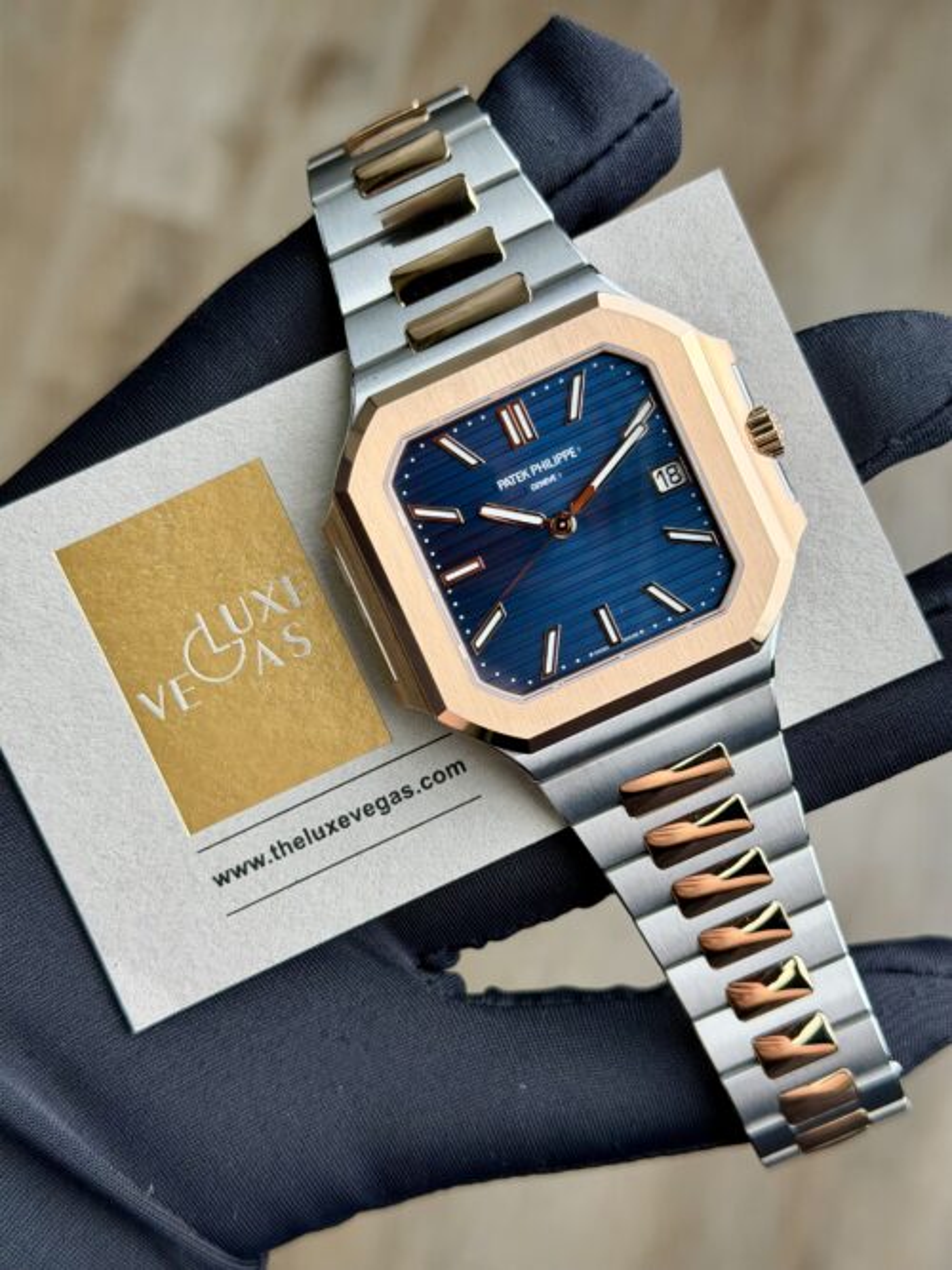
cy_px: 635
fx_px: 1761
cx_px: 476
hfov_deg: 30.3
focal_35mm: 48
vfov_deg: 39.7
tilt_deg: -81.8
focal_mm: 6.76
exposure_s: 1/309
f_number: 1.78
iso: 64
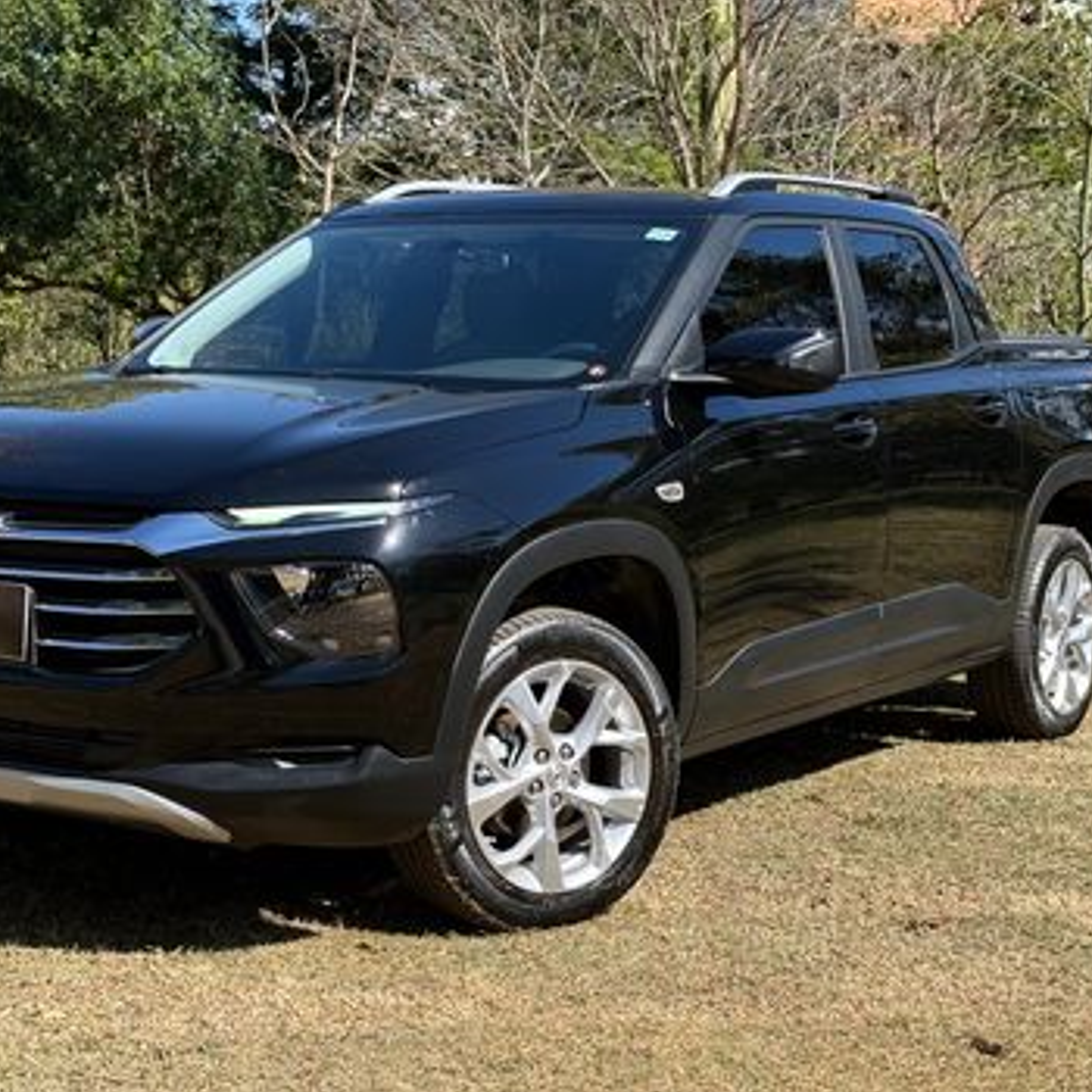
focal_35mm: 57
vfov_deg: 30.0
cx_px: 468
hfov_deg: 30.0
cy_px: 546
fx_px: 2034
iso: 80
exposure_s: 1/2033
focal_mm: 6.76
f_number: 1.78
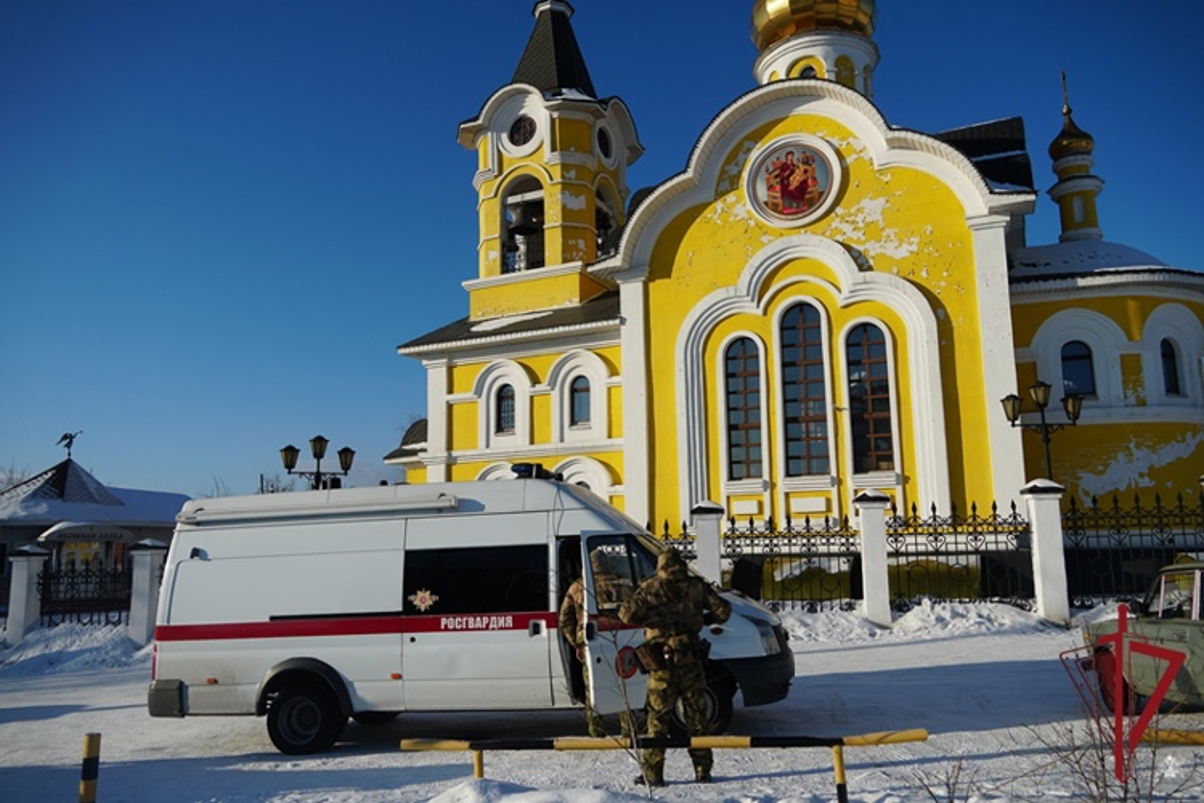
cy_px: 402
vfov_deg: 47.9
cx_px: 602
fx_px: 903
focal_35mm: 27
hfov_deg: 67.4
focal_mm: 18
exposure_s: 1/1250
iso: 100
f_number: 5
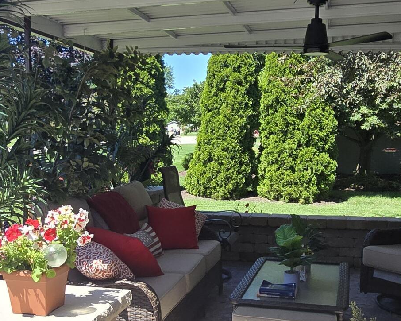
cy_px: 186
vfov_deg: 35.6
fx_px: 499
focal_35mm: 42
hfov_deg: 43.8
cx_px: 220
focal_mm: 2.2
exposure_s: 1/1167
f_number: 2.2
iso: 50
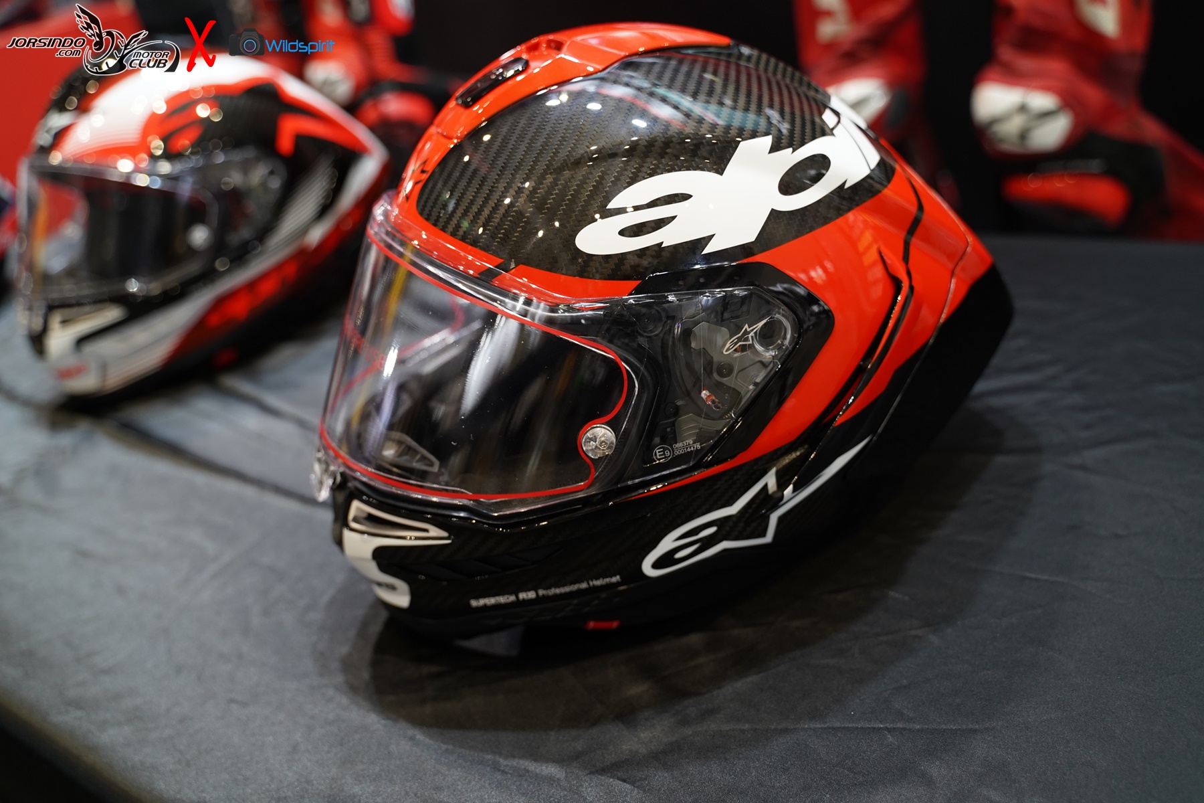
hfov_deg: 60.3
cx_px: 602
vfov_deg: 42.3
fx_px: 1037
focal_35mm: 31
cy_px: 402
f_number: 3.2
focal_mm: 31
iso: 1250
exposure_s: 1/80
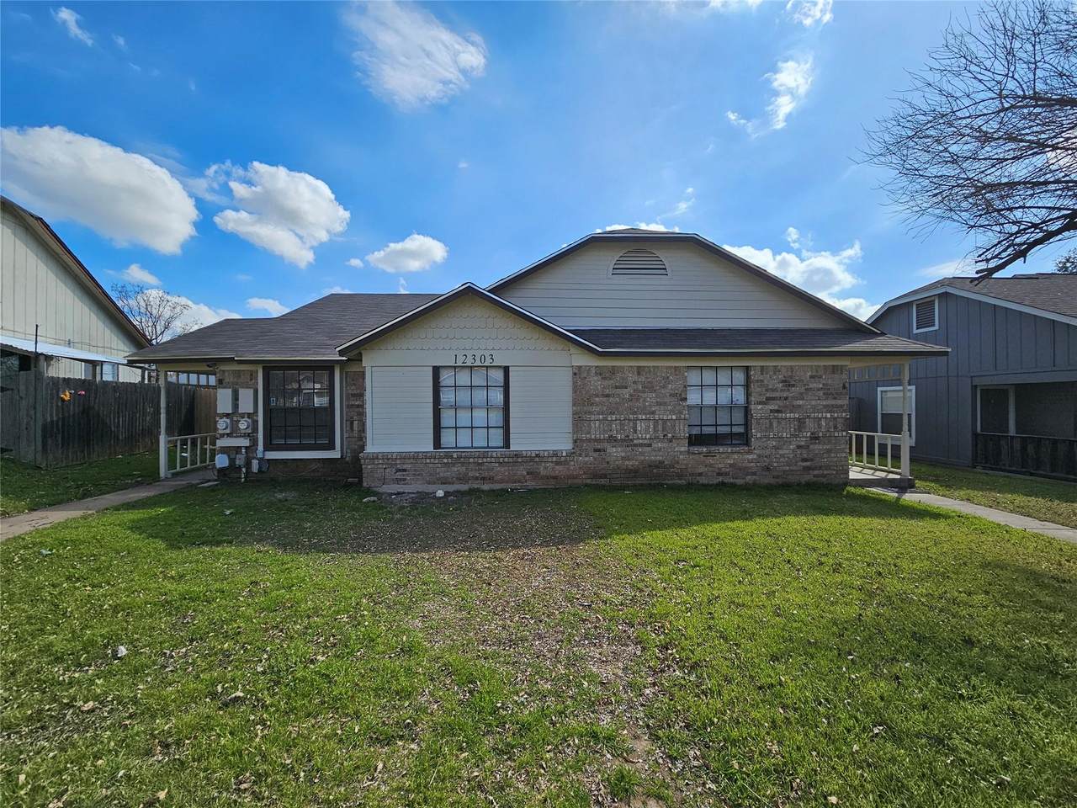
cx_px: 538
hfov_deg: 106.2
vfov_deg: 89.9
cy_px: 404
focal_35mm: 13
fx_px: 404
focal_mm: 2.2
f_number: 2.2
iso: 50
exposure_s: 1/2775
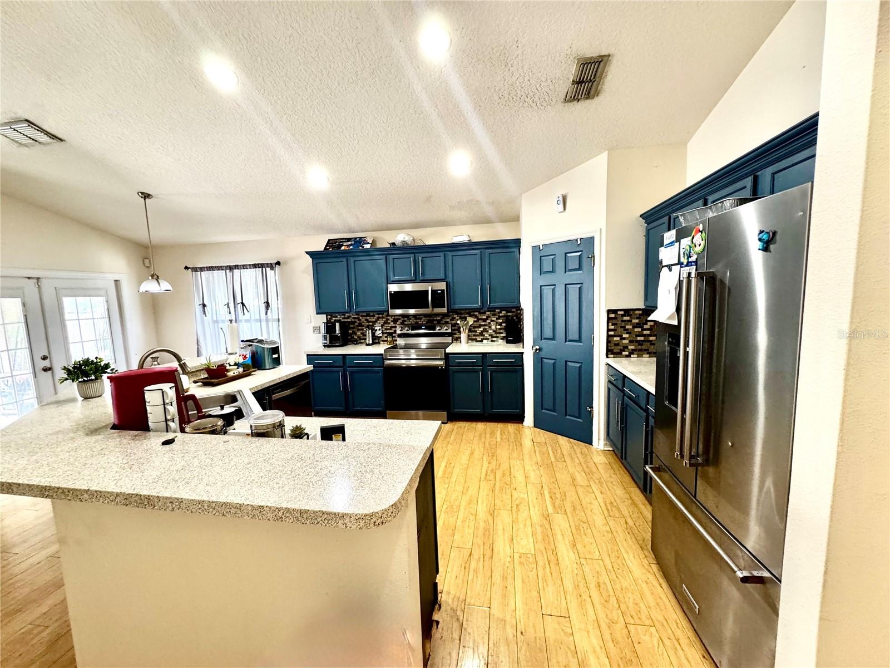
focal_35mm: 14
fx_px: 360
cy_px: 334
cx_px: 445
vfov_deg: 85.7
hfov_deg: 102.1
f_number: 2.2
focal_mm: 2.22
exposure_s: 1/60
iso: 250
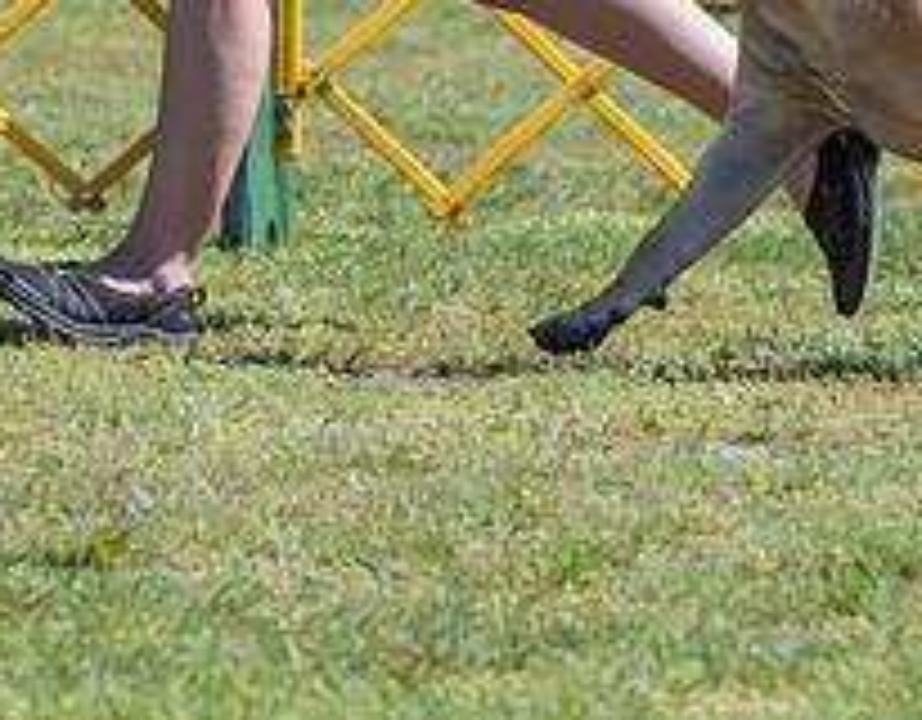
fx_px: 18380
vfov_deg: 2.2
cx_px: 502
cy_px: -305
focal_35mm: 680
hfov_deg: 2.9
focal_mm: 200
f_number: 6.3
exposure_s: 1/640
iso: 200
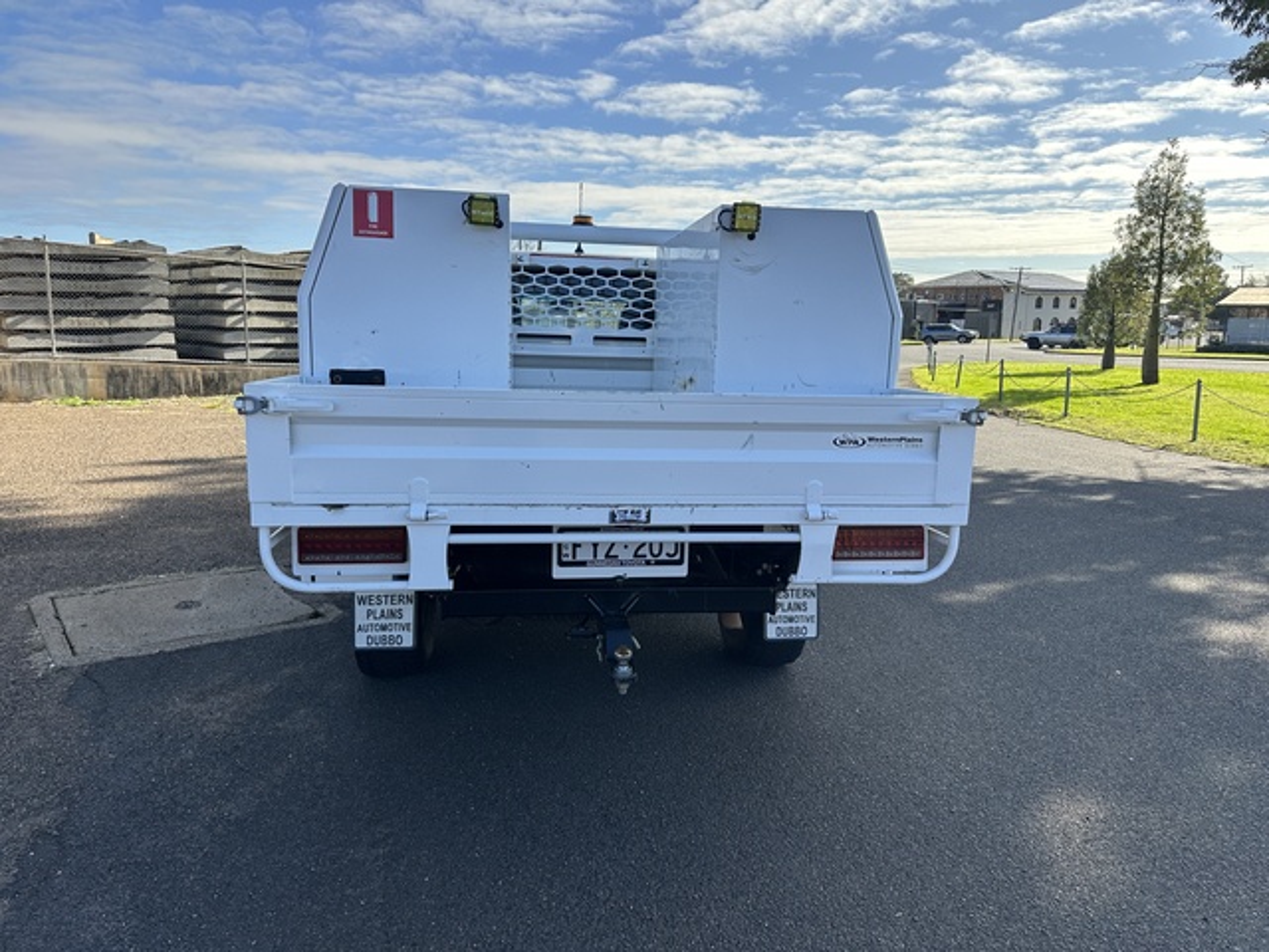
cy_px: 476
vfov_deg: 56.8
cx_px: 634
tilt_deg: -10.8
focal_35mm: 24
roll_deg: +0.1
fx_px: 880
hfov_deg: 71.6
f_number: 1.78
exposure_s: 1/2155
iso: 80
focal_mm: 6.86
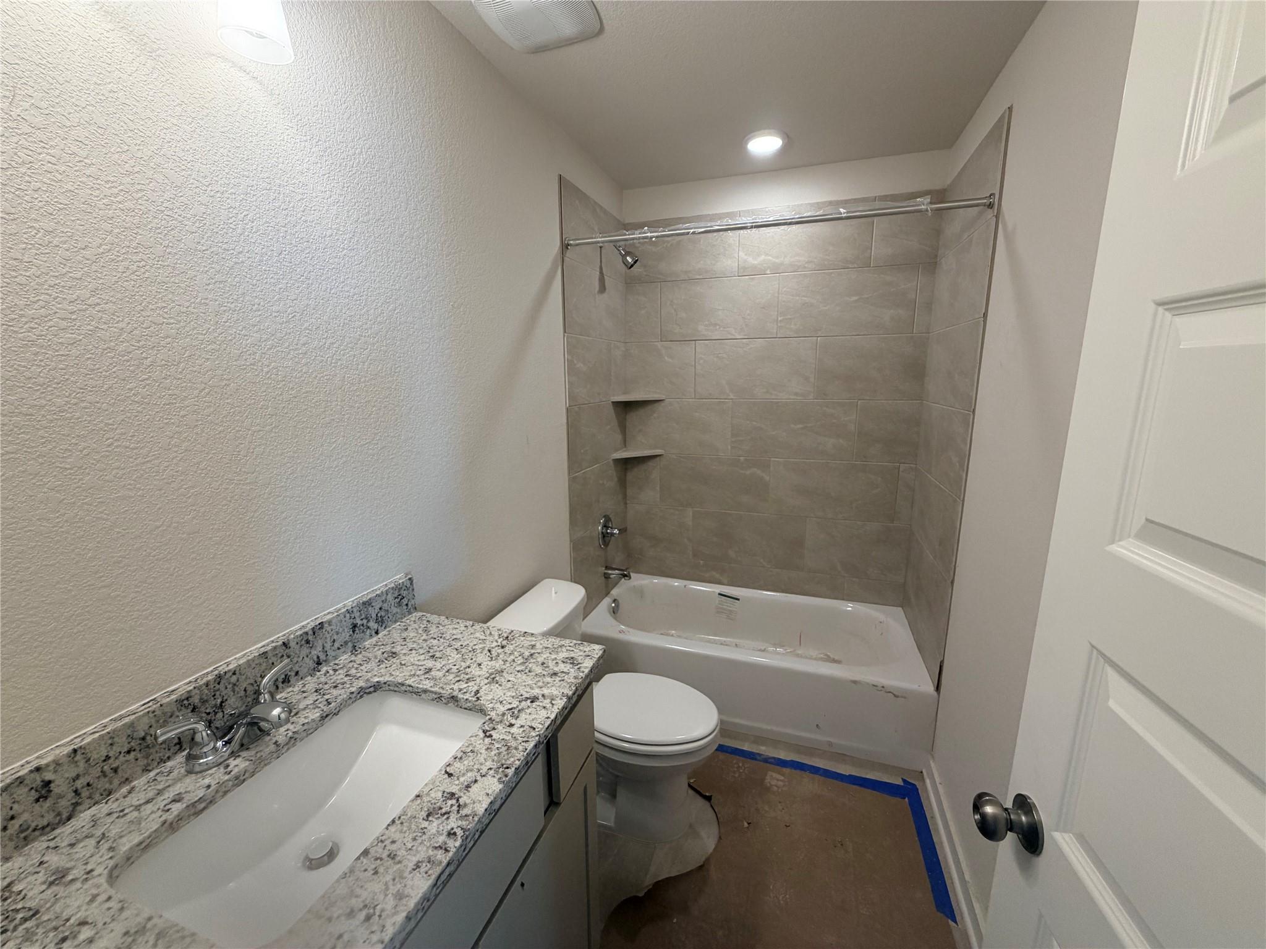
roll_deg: +0.4
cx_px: 633
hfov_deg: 102.1
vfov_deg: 85.7
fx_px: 512
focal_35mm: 14
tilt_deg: -11.0
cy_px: 474
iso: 160
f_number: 2.2
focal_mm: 2.22
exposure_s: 1/120
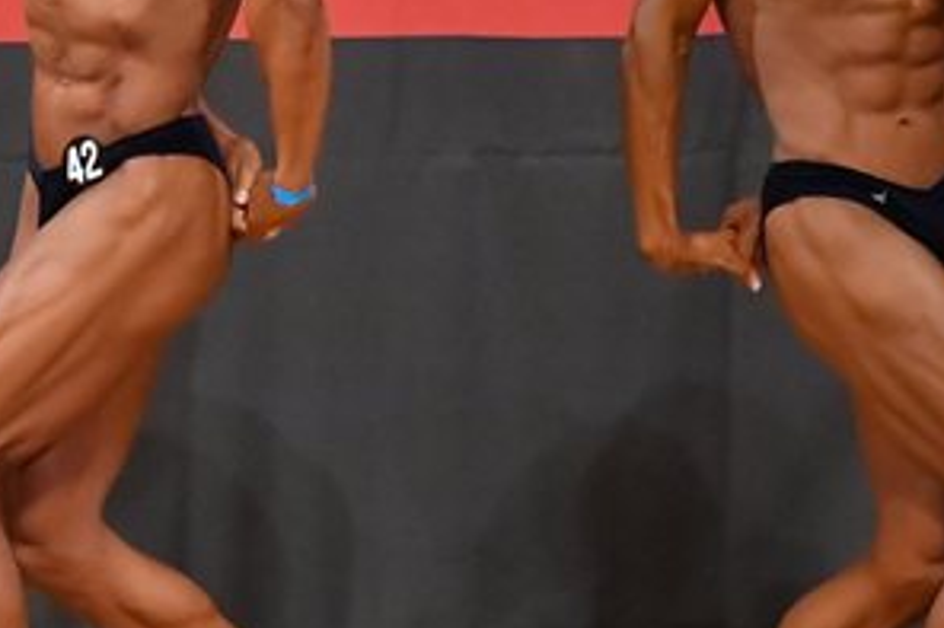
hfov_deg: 2.9
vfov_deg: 1.9
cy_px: 191
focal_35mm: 708
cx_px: 218
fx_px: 18554
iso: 10000
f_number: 5.6
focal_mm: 180
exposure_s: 1/400
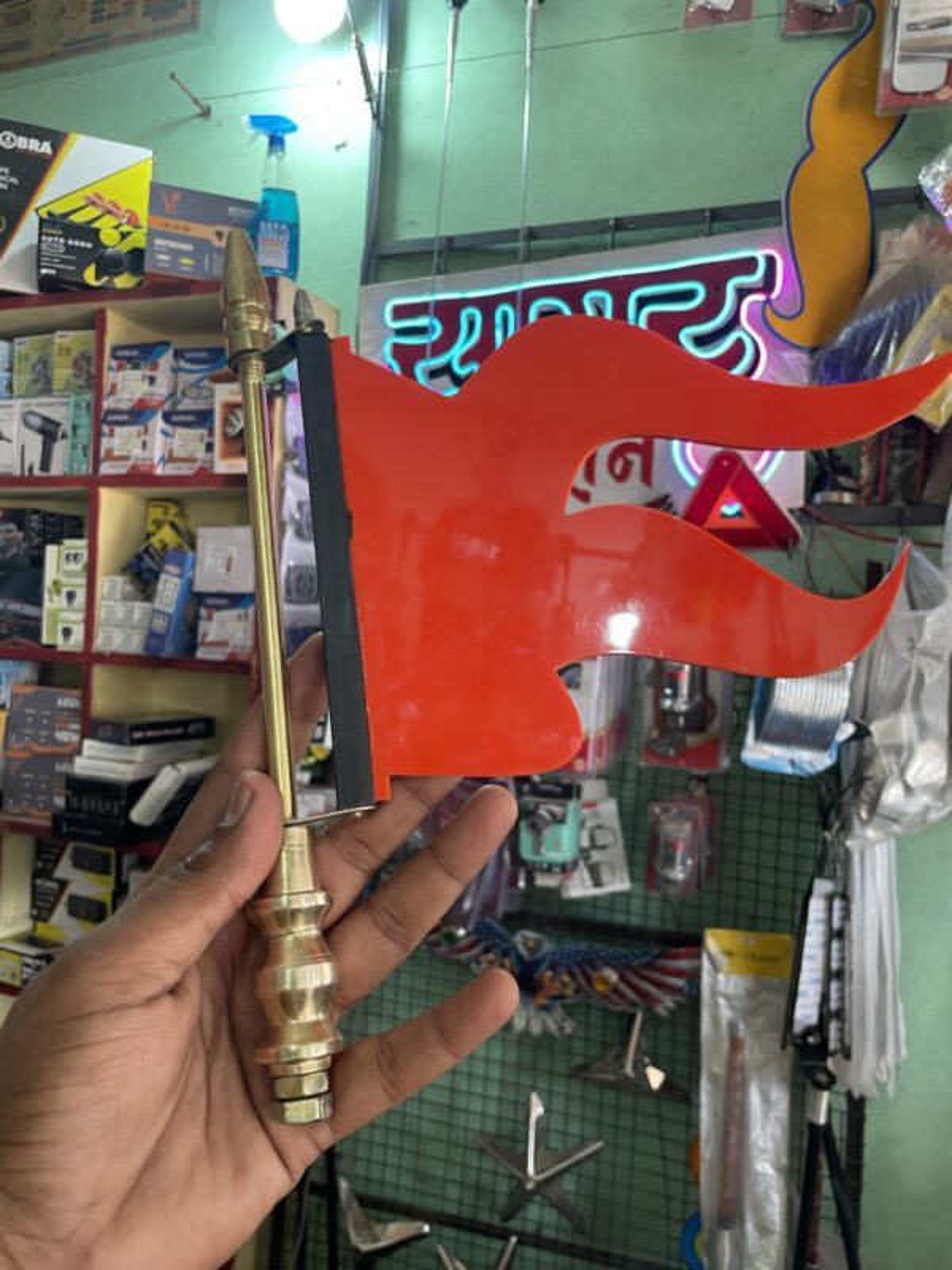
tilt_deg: -1.1
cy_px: 635
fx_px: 953
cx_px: 476
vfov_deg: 67.3
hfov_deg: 53.1
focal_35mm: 26
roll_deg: -3.2
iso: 64
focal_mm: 4.2
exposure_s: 1/50
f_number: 1.6
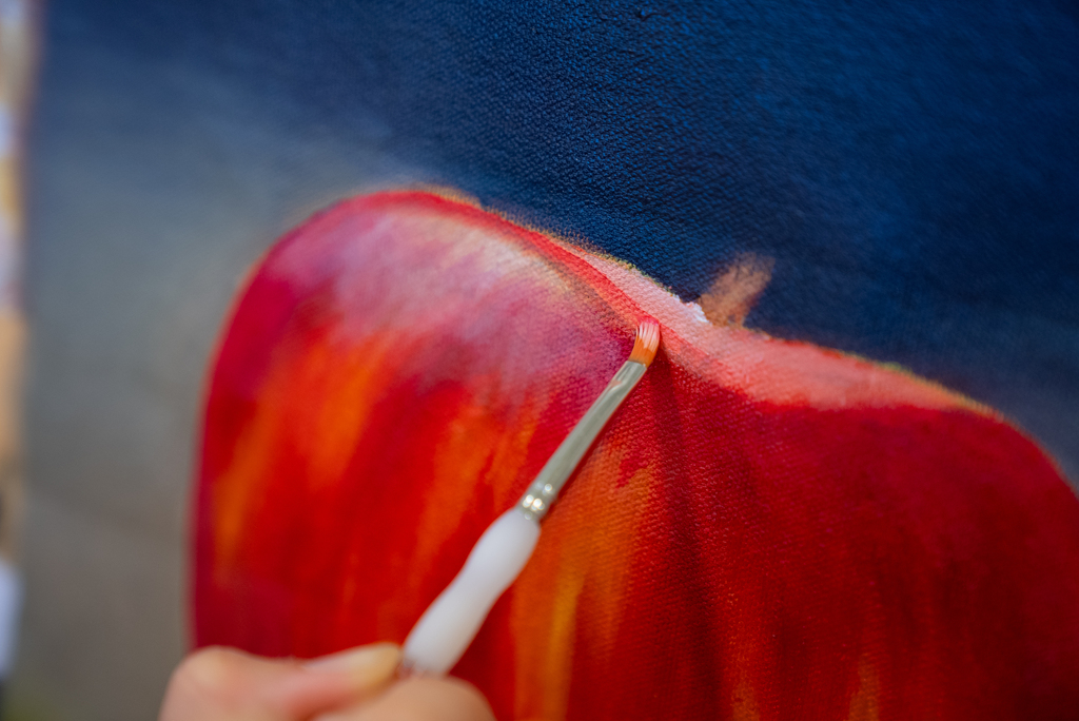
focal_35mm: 70
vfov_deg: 19.5
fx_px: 2099
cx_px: 540
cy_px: 360
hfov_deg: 28.8
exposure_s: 1/125
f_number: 2.8
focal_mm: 70
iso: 800
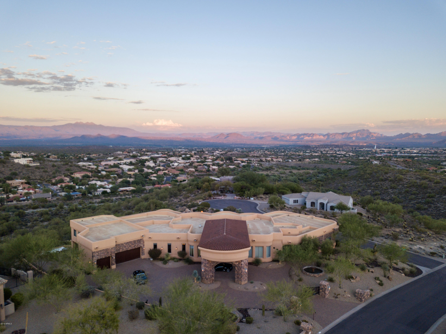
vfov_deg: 53.0
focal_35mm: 26
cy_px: 167
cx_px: 223
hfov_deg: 67.3
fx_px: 335
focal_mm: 4.73
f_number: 2.2
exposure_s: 1/140
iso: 100
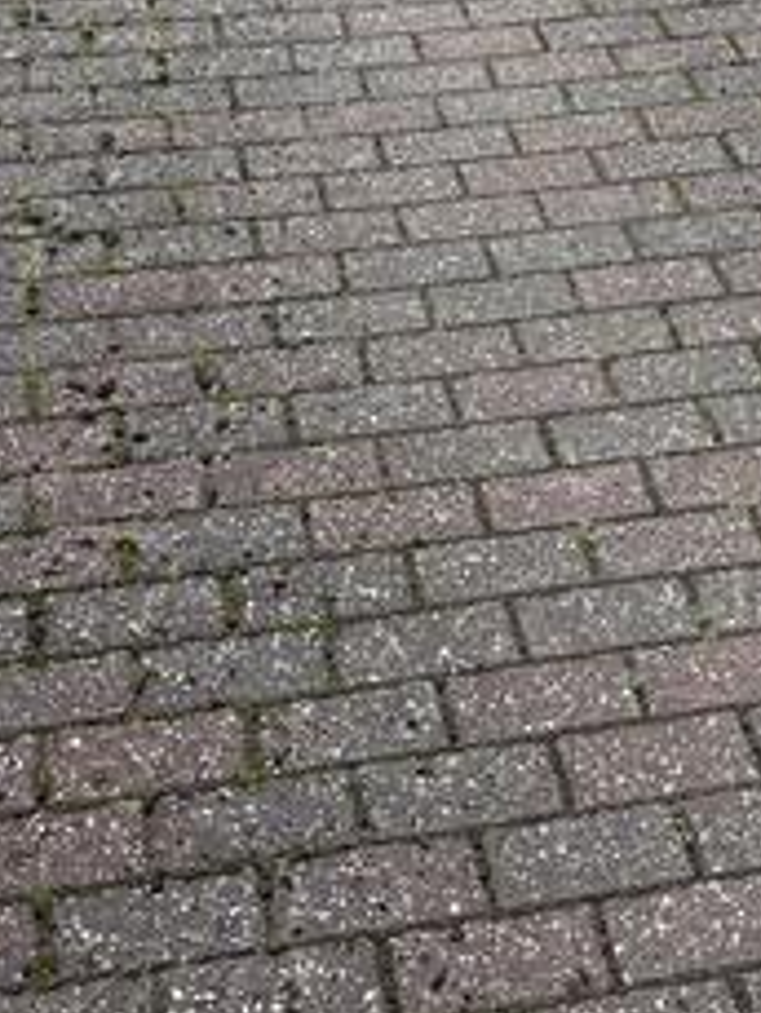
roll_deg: -1.6
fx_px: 1991
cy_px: 301
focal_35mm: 68
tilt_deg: -34.8
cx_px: 553
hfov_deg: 21.5
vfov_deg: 28.3
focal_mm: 5.96
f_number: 1.6
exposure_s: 1/820
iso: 50
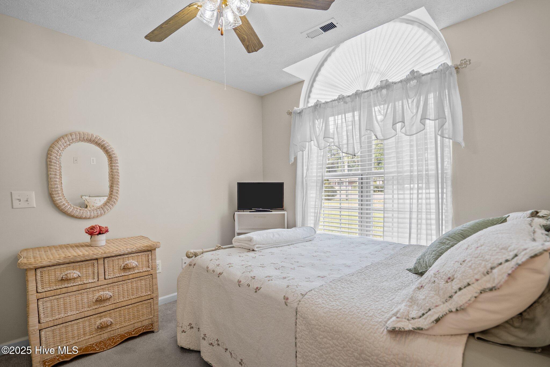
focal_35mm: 16
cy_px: 184
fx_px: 244
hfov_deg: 96.7
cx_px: 275
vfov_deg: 73.7
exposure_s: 1/30
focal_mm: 16
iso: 400
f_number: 4
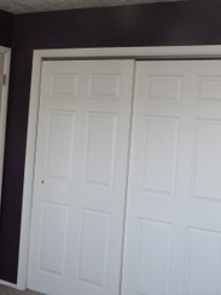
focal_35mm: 55
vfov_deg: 34.8
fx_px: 468
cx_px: 100
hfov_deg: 26.5
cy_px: 116
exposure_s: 1/40
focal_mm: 5.1
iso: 400
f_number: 3.2
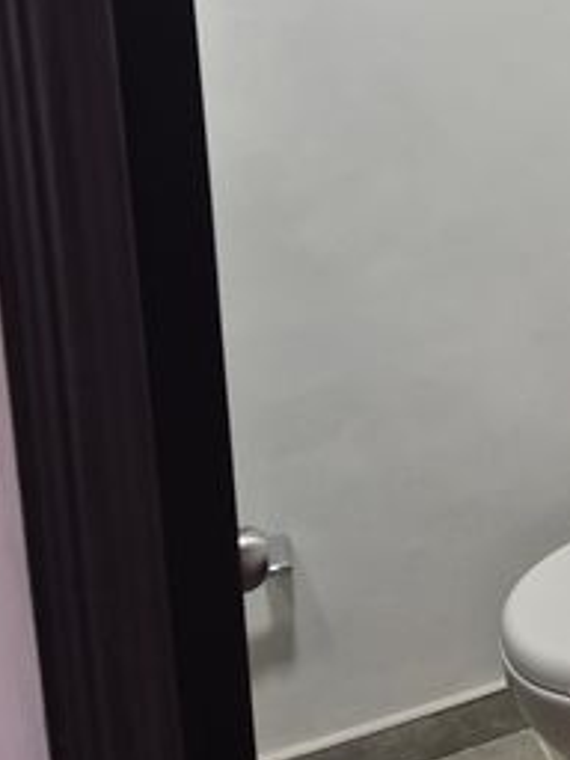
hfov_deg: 22.4
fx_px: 1317
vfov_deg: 29.2
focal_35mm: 60
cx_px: 692
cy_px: -64
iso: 160
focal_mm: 5.4
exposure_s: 1/120
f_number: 1.8
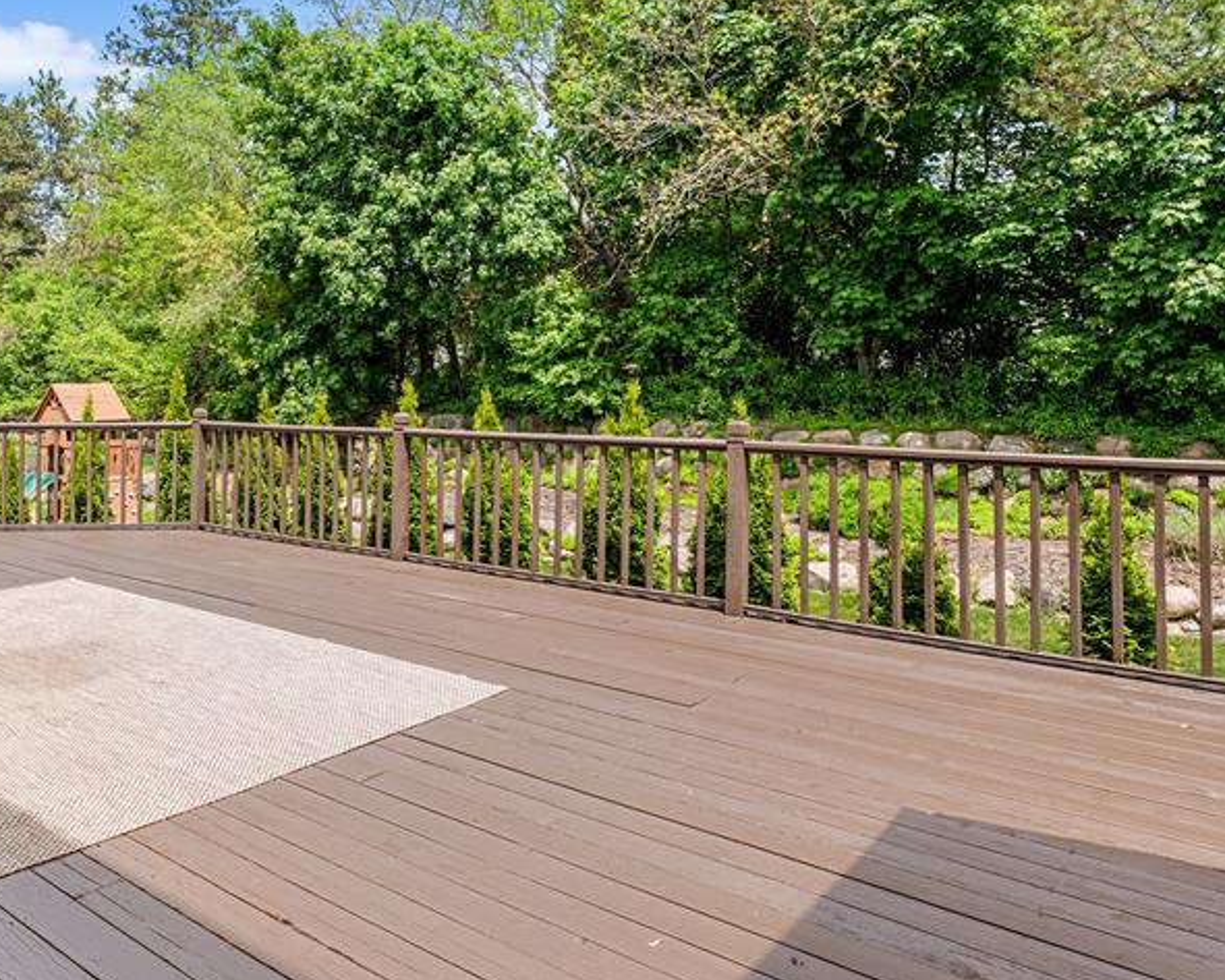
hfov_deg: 62.9
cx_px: 334
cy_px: 601
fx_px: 943
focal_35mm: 26
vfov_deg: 54.4
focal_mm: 16
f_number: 7.1
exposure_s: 1/125
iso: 320
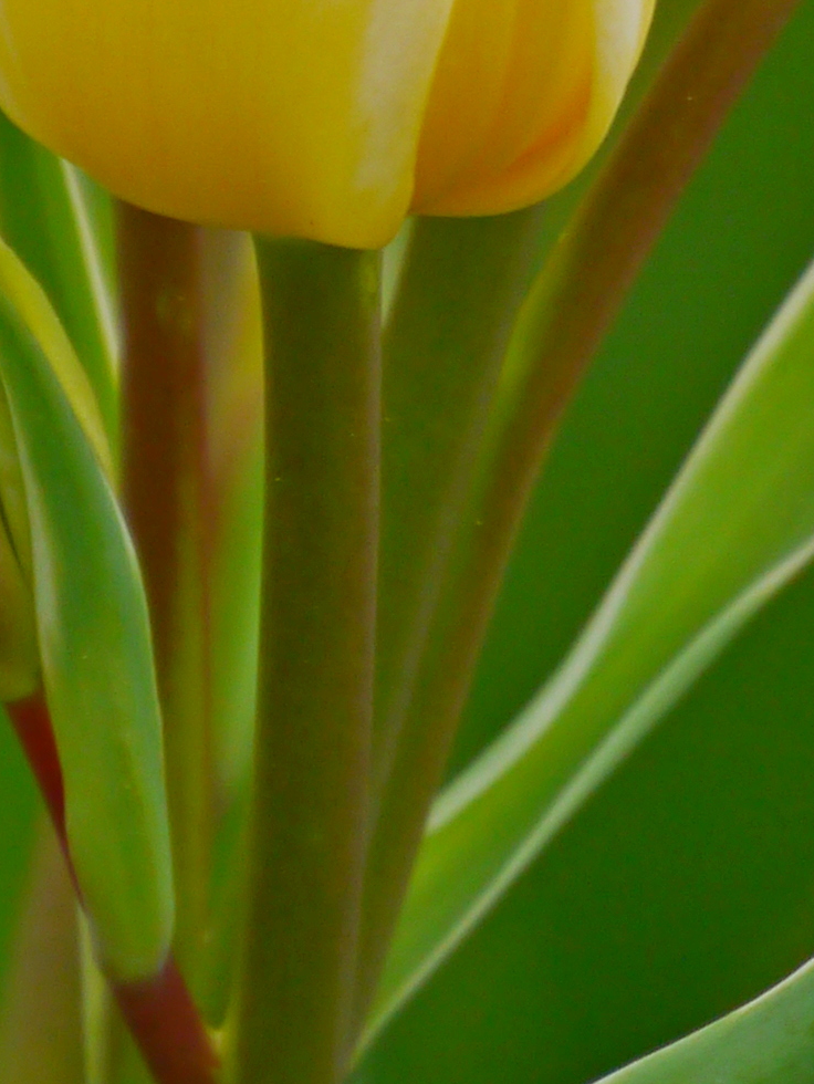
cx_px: 136
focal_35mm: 1237
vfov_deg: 1.6
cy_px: -192
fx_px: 38751
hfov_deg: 1.2
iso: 250
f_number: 5.6
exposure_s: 1/250
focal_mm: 132
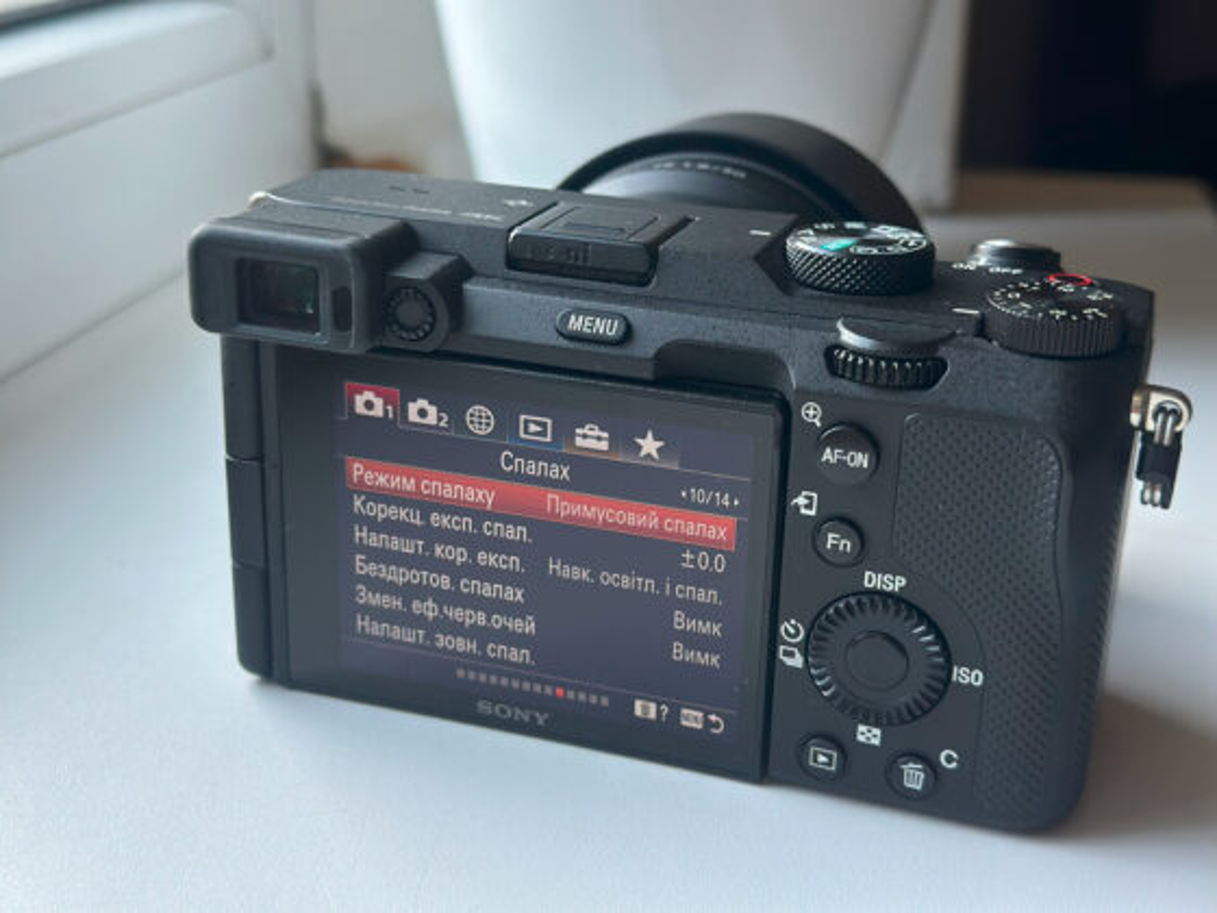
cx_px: 608
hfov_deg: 39.7
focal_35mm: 48
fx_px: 1688
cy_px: 456
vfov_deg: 30.3
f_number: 1.78
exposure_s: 1/172
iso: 100
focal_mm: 6.86
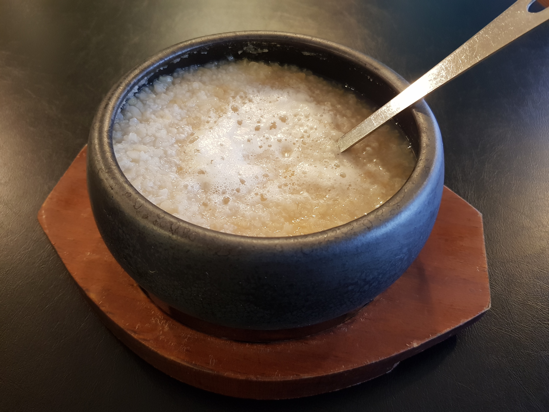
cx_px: 274
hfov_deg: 67.3
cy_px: 206
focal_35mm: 26
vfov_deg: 53.1
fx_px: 412
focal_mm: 4.3
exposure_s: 1/24
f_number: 1.7
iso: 200
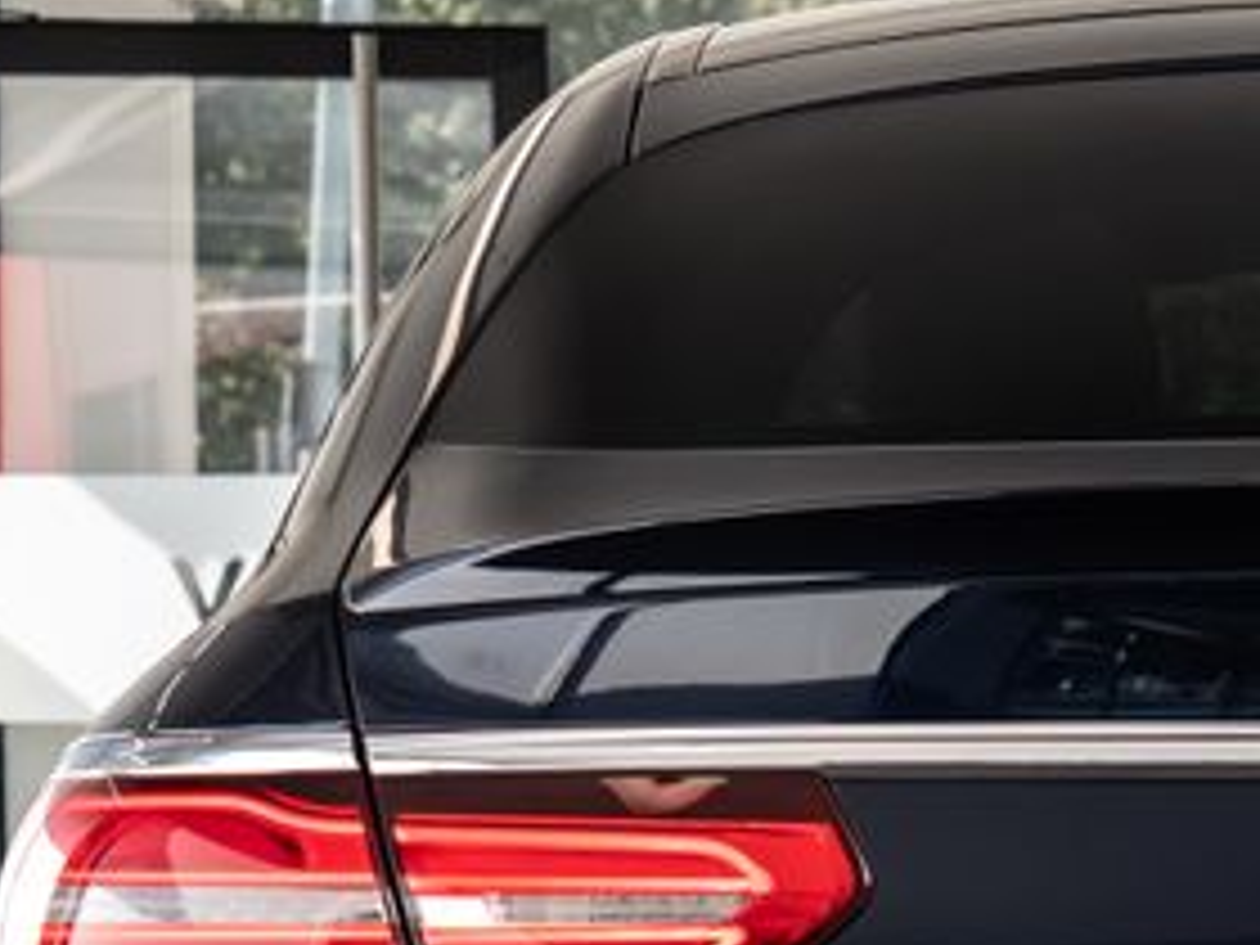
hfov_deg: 9.0
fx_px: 7935
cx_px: 1478
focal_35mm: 218
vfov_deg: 6.8
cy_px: 1230
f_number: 5.5
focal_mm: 57
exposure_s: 1/80
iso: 250
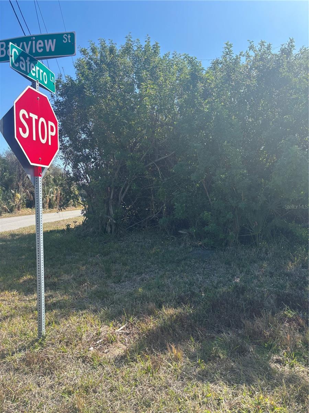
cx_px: 154
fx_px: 309
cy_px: 206
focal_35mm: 26
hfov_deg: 53.1
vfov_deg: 67.3
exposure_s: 1/1311
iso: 50
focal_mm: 5.96
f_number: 1.6
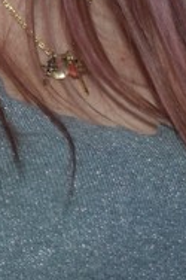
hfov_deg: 4.9
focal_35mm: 274
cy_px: -136
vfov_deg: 7.4
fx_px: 2127
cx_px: -170
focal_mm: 34
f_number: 4.5
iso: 1600
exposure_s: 1/50
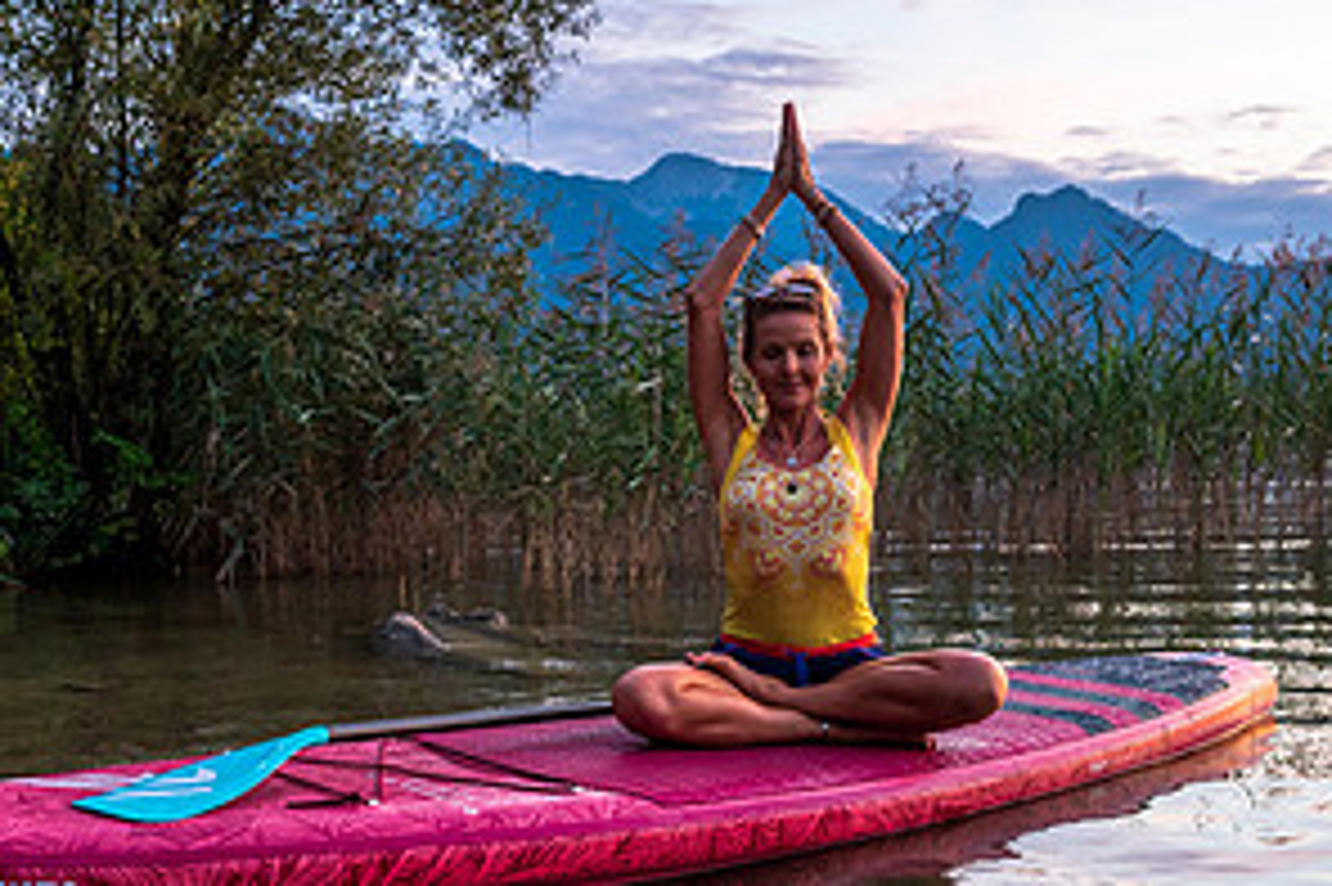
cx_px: 657
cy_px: 639
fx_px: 1738
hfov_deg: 41.9
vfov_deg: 28.3
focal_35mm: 47
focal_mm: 24
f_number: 3.5
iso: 640
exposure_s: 1/50
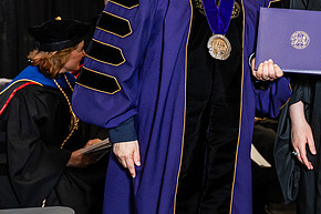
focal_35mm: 134
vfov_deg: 10.2
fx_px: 1194
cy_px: 12
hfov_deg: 15.2
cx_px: 259
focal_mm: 67
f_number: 4.5
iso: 1250
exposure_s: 1/200
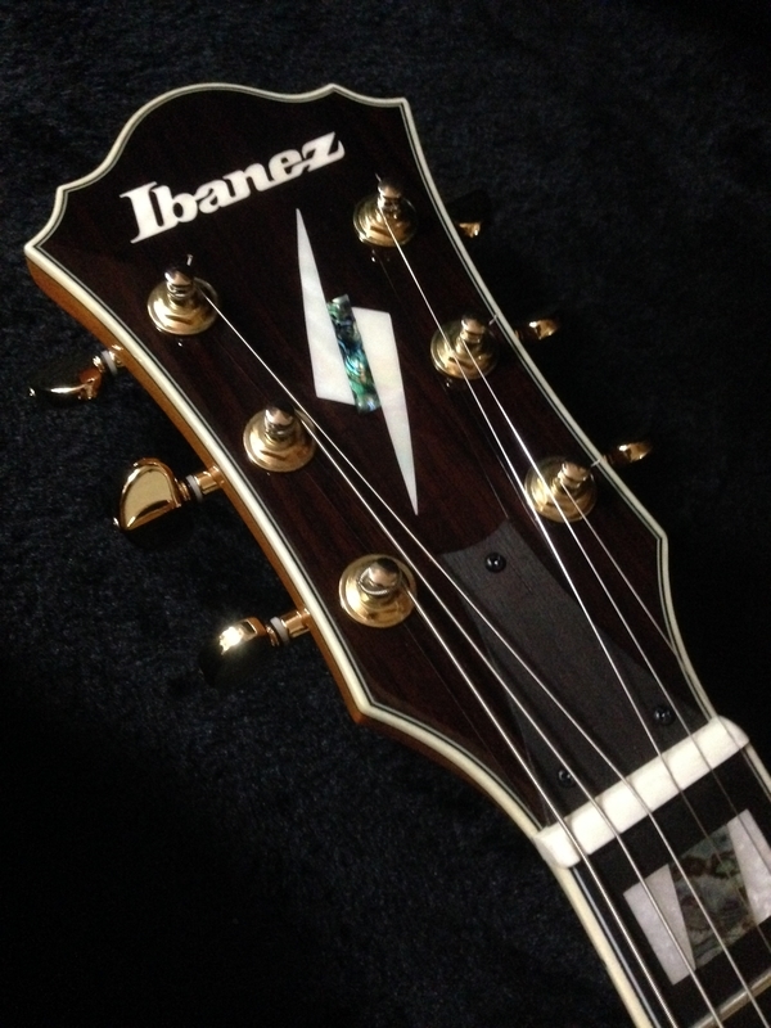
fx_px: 980
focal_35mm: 33
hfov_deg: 42.9
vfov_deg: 55.4
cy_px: 514
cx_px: 386
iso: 800
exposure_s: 1/17
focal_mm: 4.12
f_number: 2.4
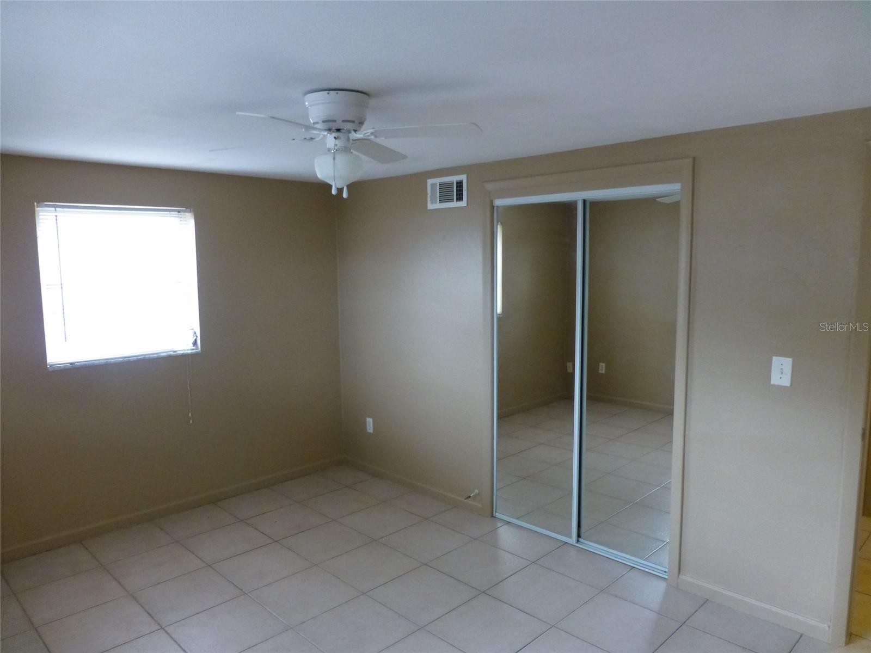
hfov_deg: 71.6
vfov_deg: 56.8
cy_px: 326
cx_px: 436
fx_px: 604
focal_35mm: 24
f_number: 3.3
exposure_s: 1/13
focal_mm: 4.3
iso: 400
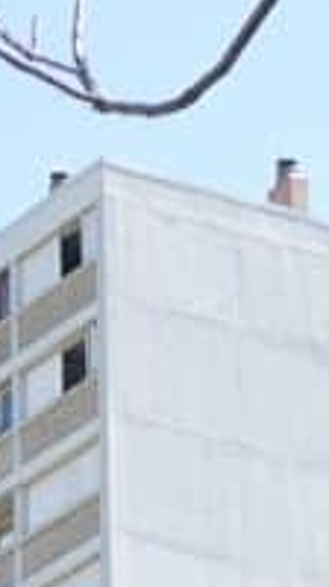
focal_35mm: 295
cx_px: -229
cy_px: 1079
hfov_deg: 4.1
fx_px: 4591
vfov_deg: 7.1
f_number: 8
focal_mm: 44
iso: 320
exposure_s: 1/320
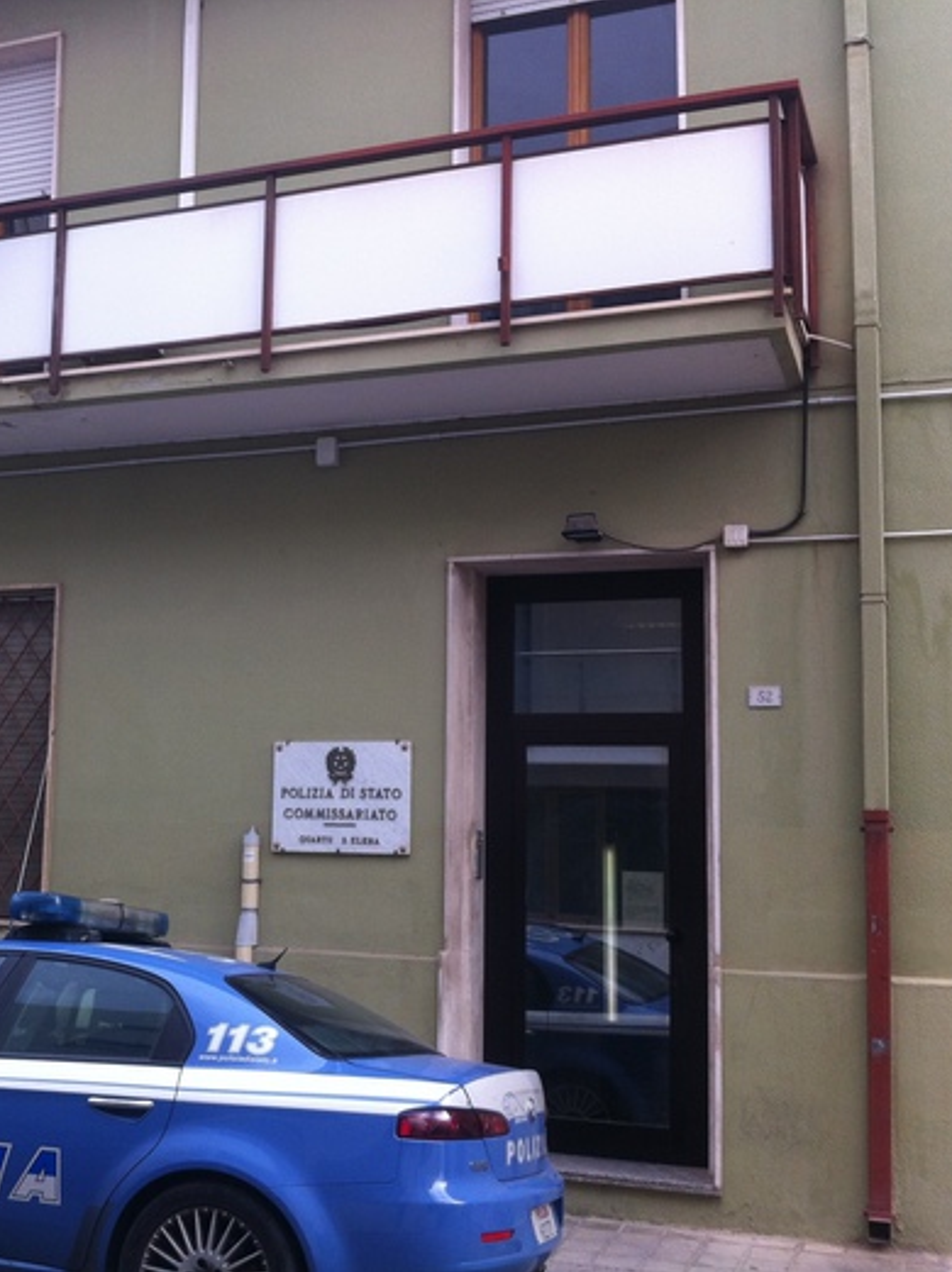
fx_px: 1726
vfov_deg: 40.5
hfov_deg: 30.3
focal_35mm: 47
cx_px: 242
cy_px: 636
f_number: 2.8
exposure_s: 1/146
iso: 80
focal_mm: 3.85
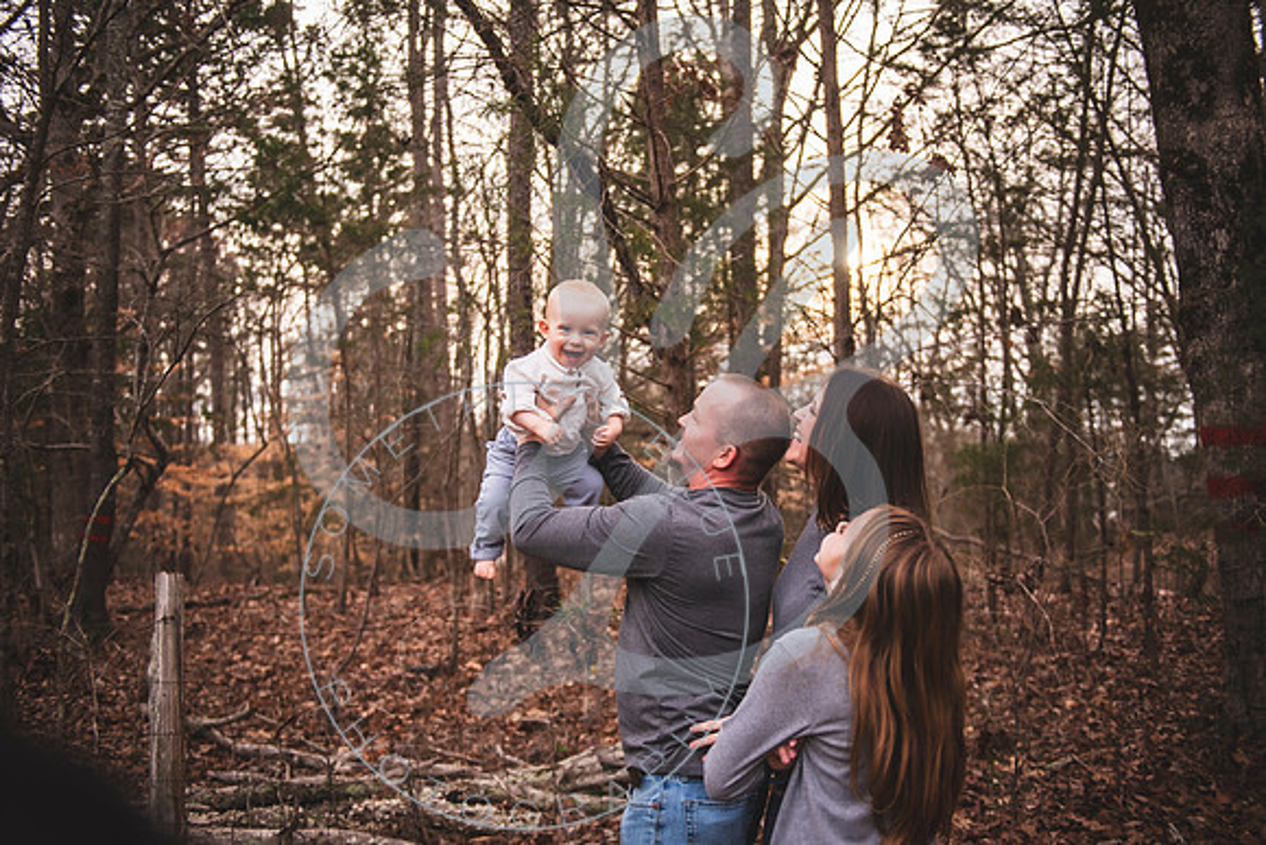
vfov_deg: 38.9
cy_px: 422
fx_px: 1196
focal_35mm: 34
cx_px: 633
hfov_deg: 55.8
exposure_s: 1/250
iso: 100
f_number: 2.8
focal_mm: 34
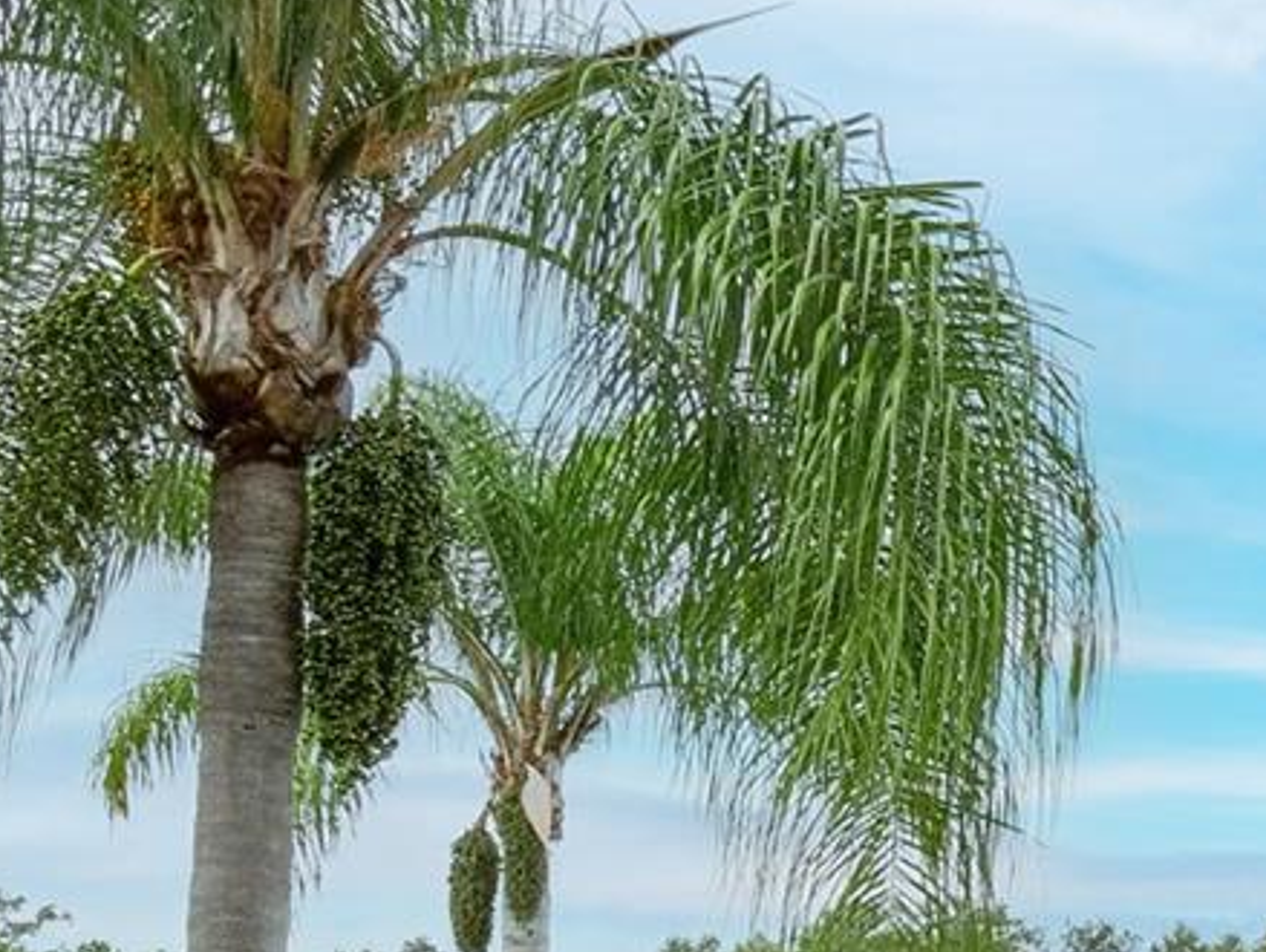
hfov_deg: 19.5
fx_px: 2818
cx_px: 2226
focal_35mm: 77
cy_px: 975
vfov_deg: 18.6
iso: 640
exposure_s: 1/1000
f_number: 16
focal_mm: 15
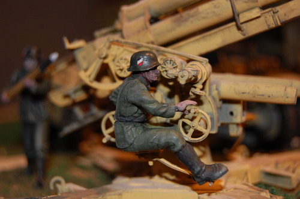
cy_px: 100
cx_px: 150
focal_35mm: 72
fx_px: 599
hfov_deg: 28.1
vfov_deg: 18.9
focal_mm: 48
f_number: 5.6
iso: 400
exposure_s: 1/60
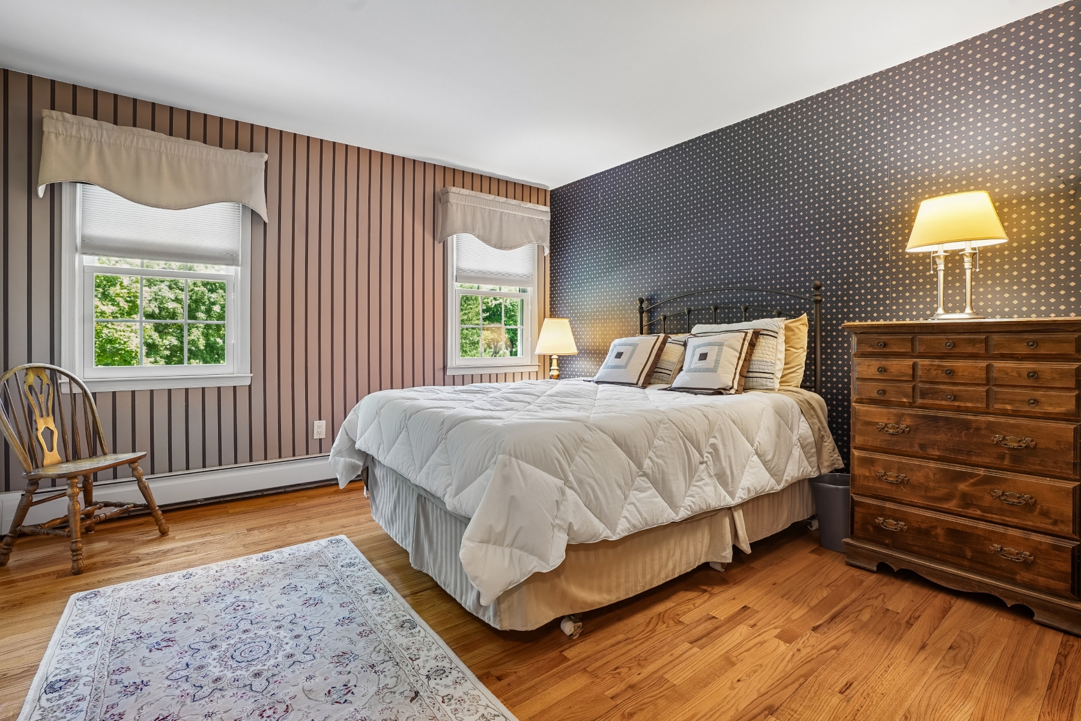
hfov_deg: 96.7
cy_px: 360
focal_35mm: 16
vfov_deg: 73.7
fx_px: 480
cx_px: 540
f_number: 8
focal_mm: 16
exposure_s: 1/5
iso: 400
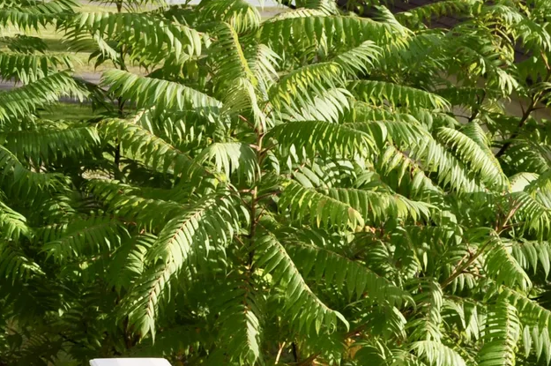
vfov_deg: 9.4
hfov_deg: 13.7
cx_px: -193
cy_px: -89
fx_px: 2201
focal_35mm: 144
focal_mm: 30
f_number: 8
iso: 200
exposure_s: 1/250
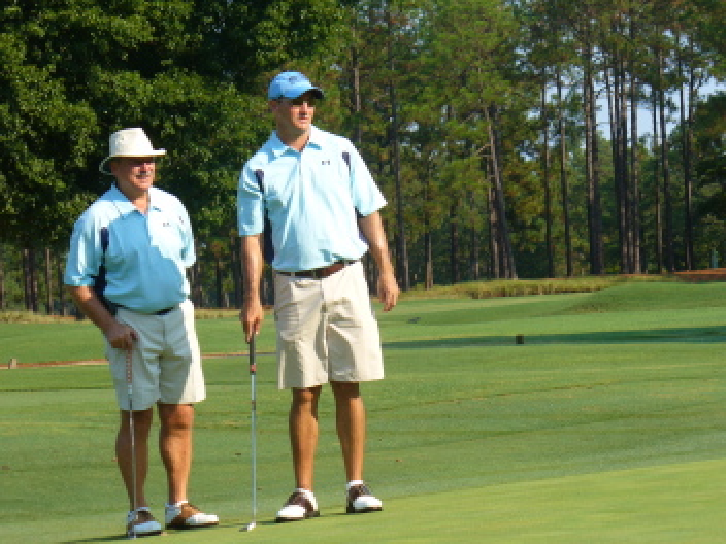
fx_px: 2664
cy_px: 272
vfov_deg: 11.7
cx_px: 363
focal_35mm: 127
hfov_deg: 15.5
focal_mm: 21
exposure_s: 1/500
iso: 80
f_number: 3.7
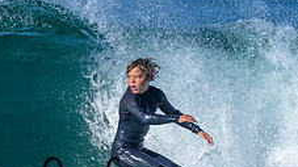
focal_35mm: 2266
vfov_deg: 0.5
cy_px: 152
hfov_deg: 1.0
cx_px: 121
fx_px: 17882
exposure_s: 1/2000
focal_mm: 800
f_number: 6.3
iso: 320
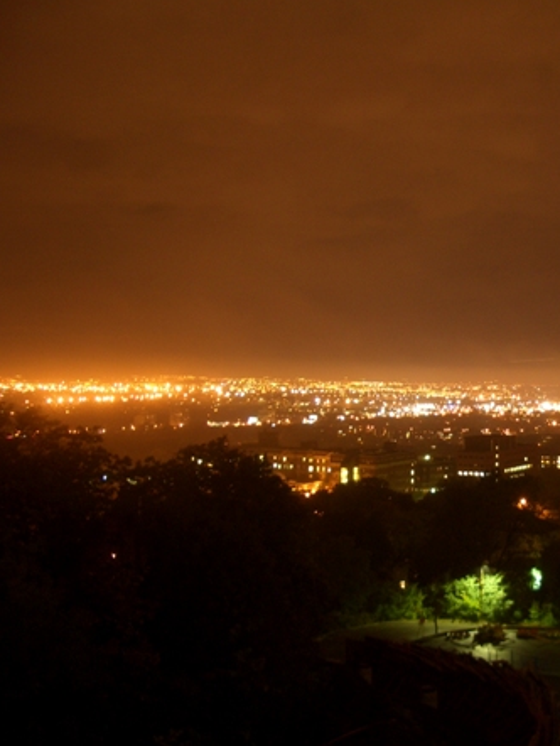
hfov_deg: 29.9
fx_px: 1013
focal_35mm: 47
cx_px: 476
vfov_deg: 40.4
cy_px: 374
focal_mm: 5.8
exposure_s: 4
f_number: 2.6
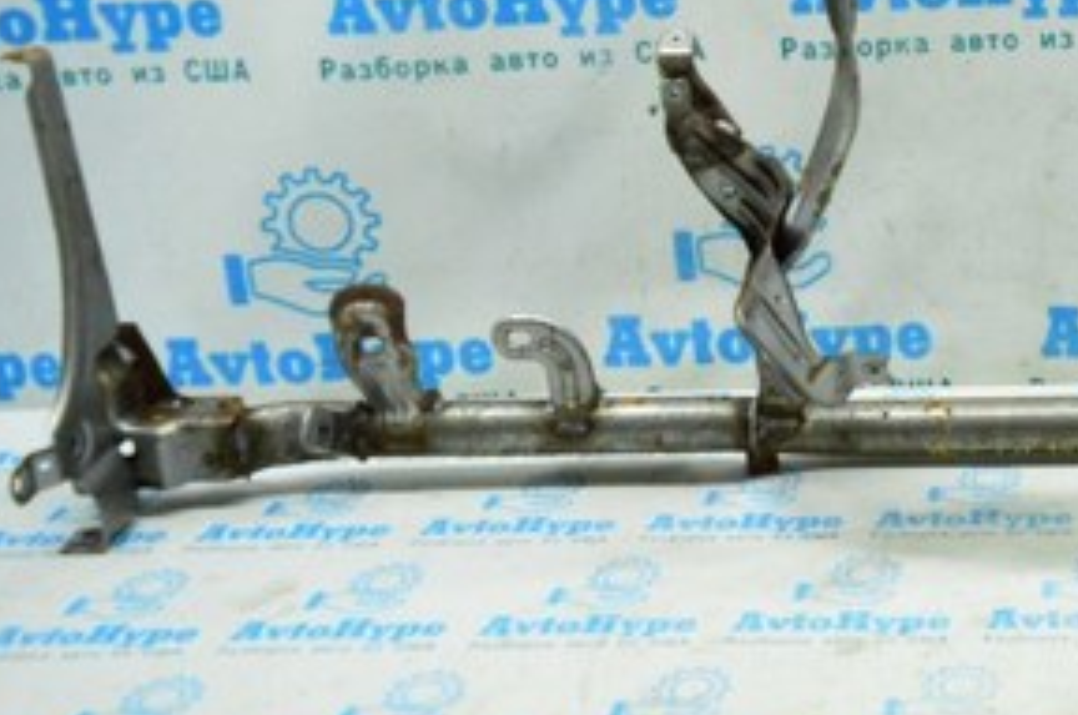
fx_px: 1794
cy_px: 114
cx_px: 1041
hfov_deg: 31.3
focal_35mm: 60
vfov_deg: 22.2
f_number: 4
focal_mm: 18
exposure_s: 1/640
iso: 6400
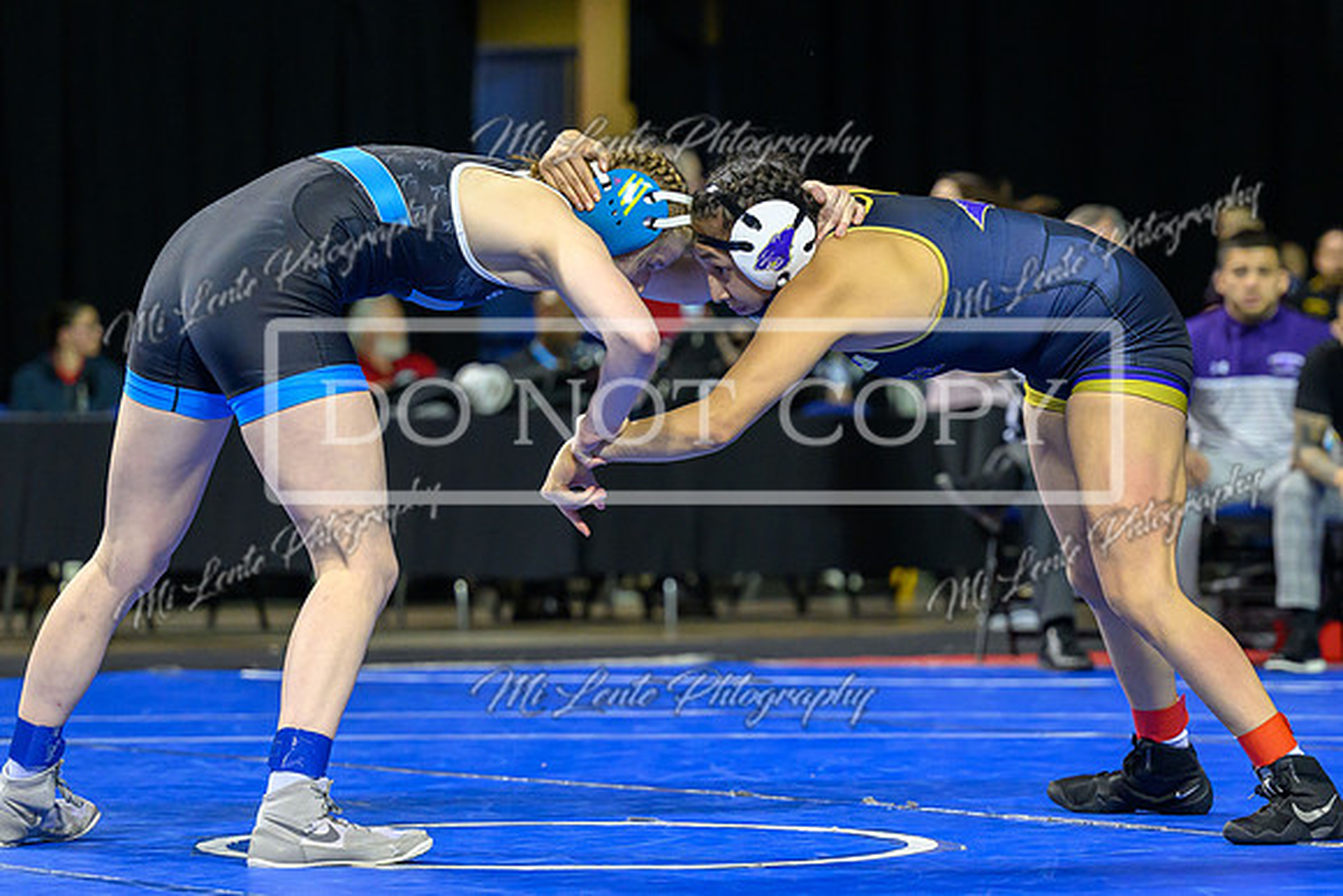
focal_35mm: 166
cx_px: 739
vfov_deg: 8.3
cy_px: 487
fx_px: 6204
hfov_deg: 12.4
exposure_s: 1/1000
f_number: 2.8
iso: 2500
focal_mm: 102
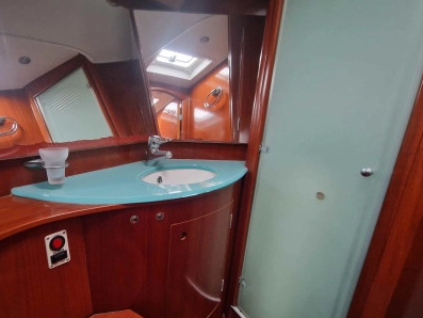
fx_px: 220
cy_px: 180
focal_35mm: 18
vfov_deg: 71.3
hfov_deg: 86.2
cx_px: 162
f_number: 2.2
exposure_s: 1/33
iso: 640
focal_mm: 2.2
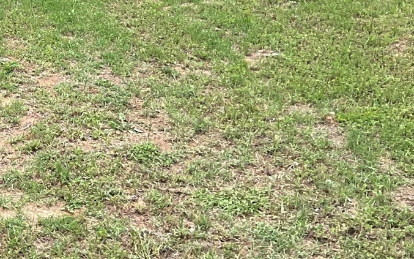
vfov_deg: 13.7
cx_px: -157
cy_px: -48
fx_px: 1049
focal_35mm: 93
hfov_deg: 20.1
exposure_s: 1/454
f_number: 1.8
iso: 16
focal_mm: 3
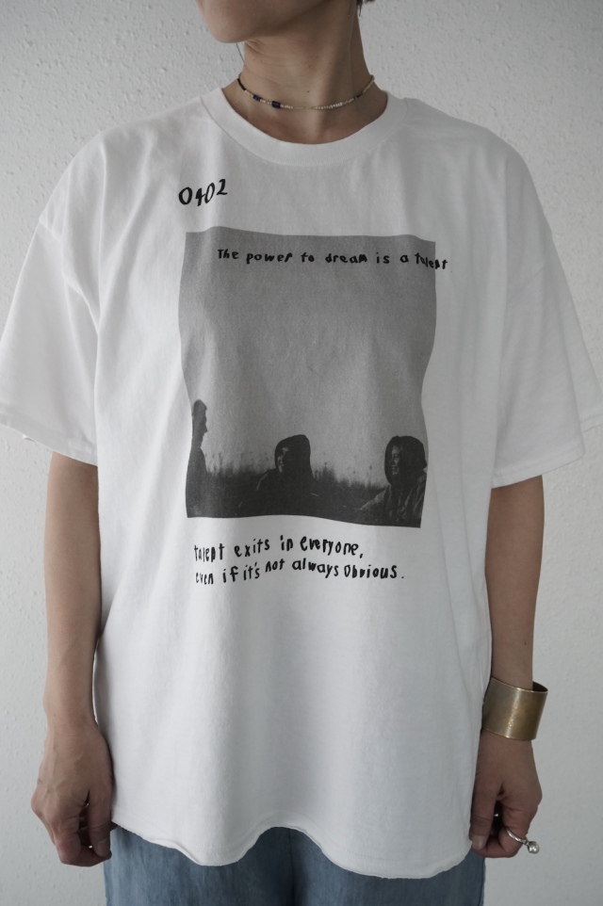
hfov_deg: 35.9
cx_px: 302
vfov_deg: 51.9
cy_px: 453
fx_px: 931
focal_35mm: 37
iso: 4000
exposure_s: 1/60
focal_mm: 37
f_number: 9
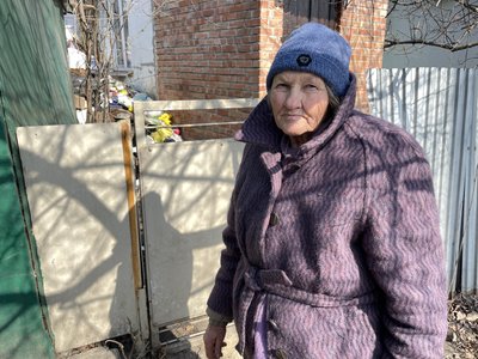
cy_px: 180
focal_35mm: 26
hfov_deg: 67.3
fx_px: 359
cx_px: 239
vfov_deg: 53.1
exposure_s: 1/1103
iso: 32
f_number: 1.6
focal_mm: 4.2
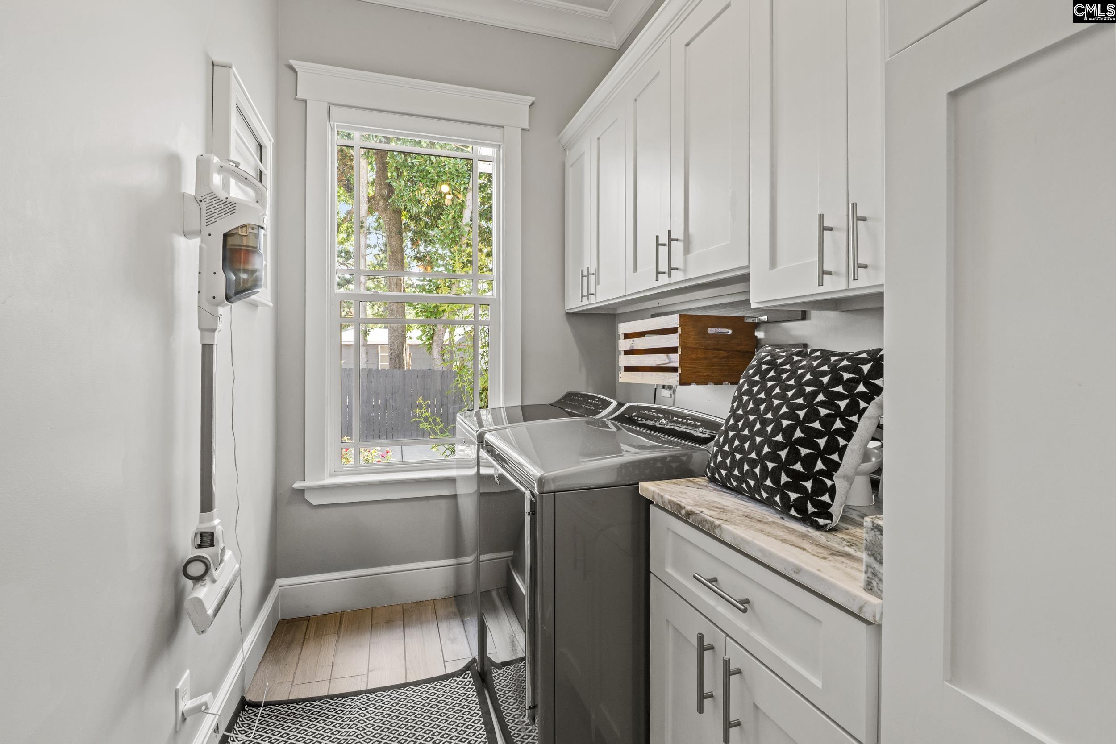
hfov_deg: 95.0
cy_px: 372
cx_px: 558
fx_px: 511
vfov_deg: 72.1
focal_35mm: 16
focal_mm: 11
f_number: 6.3
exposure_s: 1/6
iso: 200
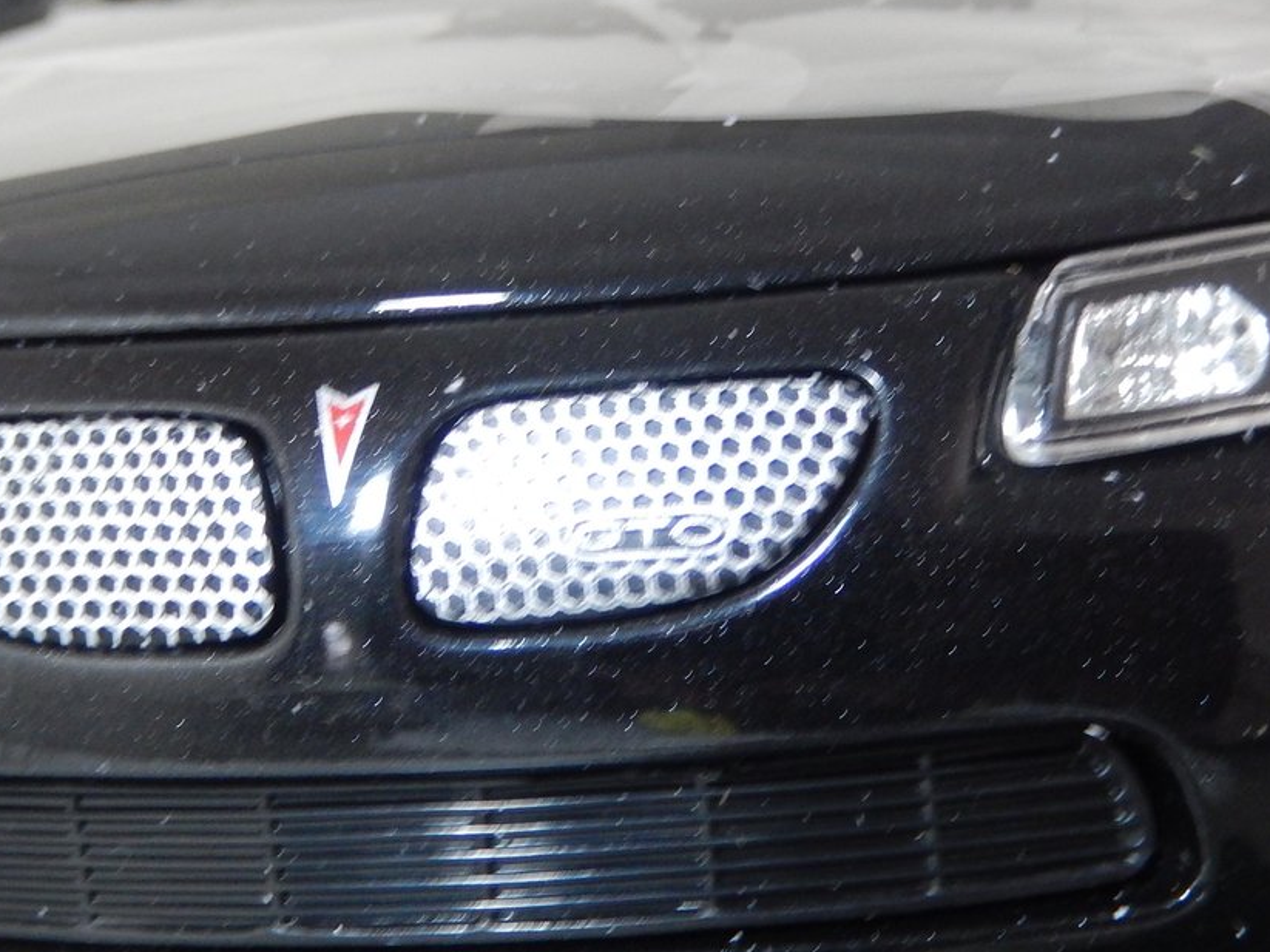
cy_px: 365
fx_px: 3008
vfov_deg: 18.0
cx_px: 571
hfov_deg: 23.8
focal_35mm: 82
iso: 400
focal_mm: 8.1
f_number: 4.3
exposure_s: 1/25
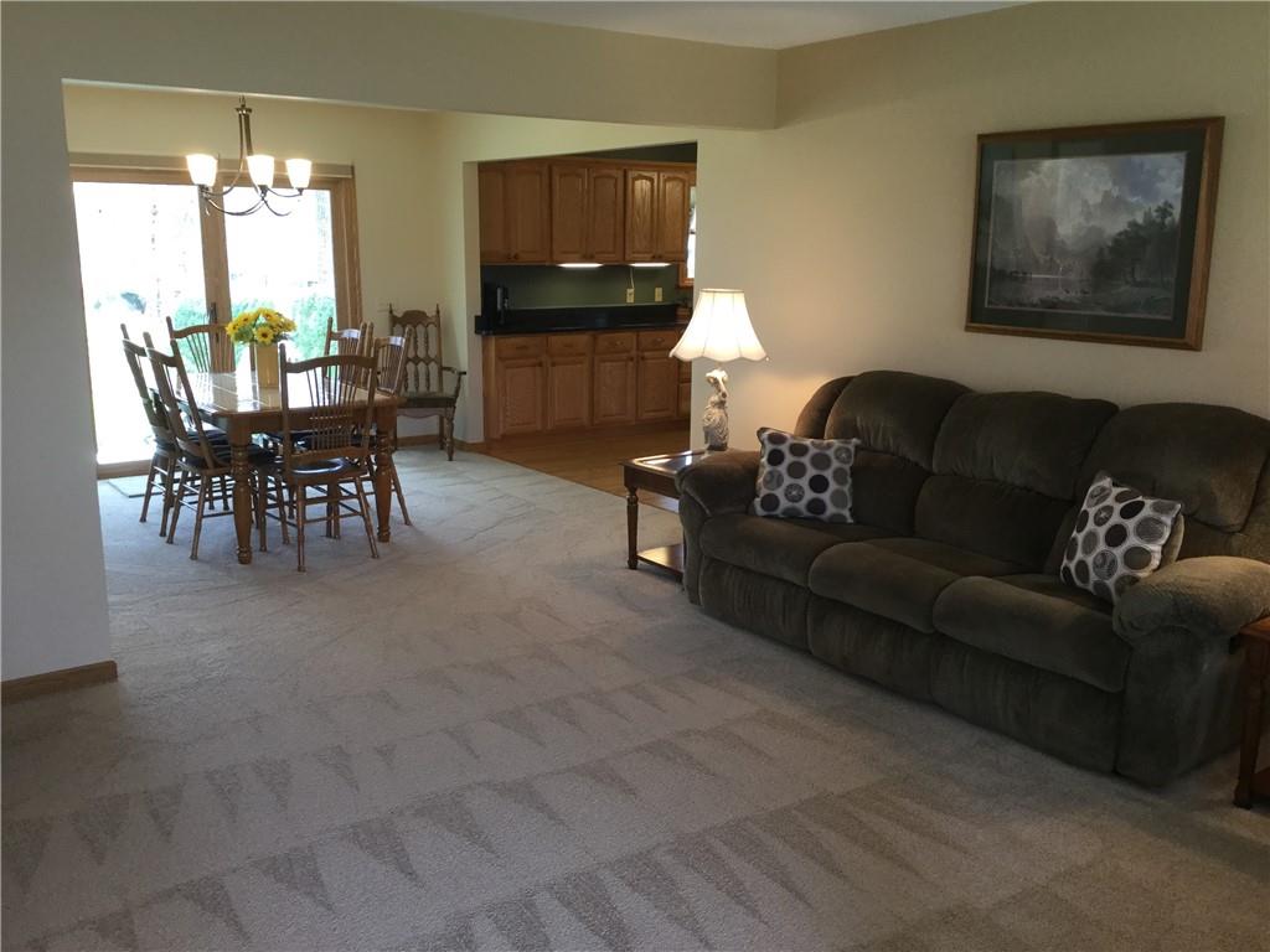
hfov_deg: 58.4
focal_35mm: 31
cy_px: 476
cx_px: 635
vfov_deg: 45.4
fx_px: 1137
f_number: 2.4
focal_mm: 3.3
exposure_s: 1/30
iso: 50
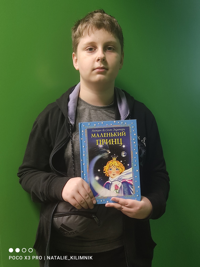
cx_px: 100
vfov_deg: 47.9
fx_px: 300
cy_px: 134
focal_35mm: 39
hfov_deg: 36.8
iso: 580
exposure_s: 1/33
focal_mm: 4.71
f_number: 1.79
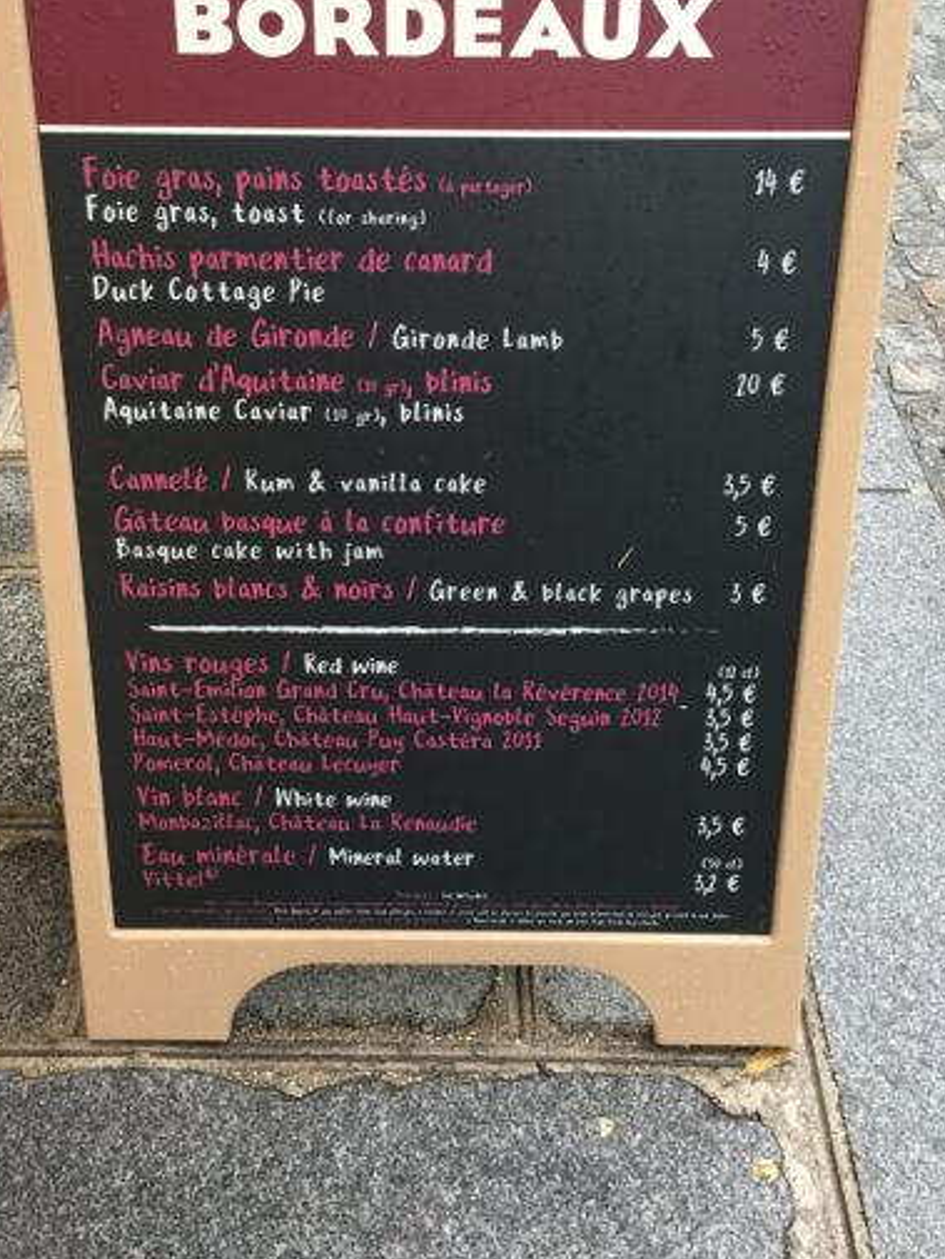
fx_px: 1346
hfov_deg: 38.7
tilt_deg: -39.3
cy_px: 477
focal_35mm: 37
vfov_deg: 49.7
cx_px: 448
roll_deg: -0.6
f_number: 2.2
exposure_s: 1/17
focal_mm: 4.15
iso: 40
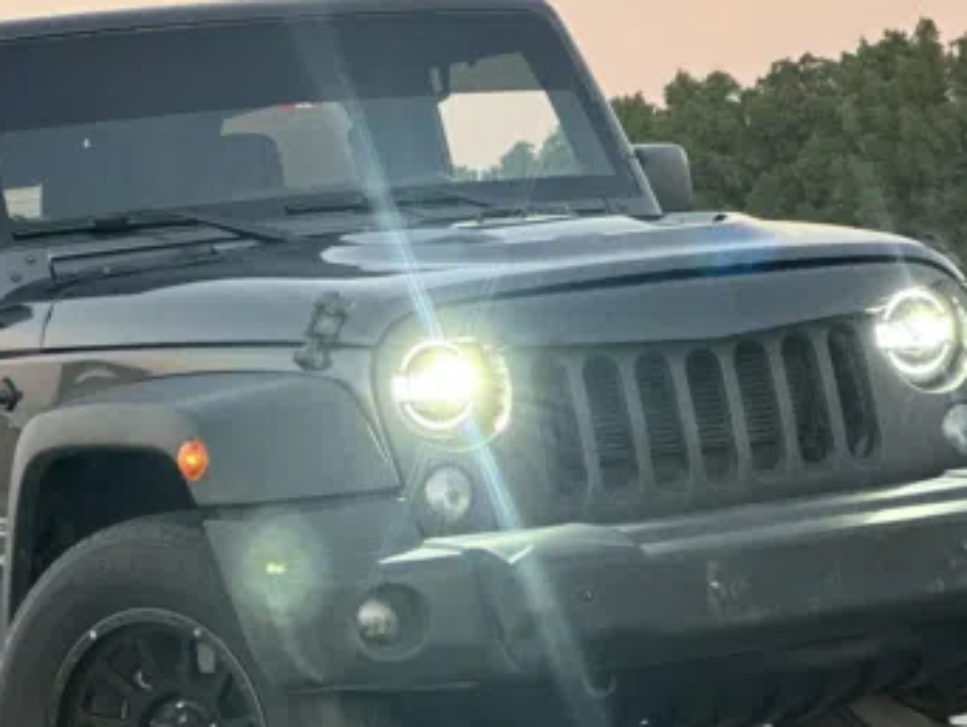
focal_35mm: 144
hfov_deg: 13.7
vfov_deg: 10.3
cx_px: 345
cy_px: 458
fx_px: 4025
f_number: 2.8
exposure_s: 1/59
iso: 160
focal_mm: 9
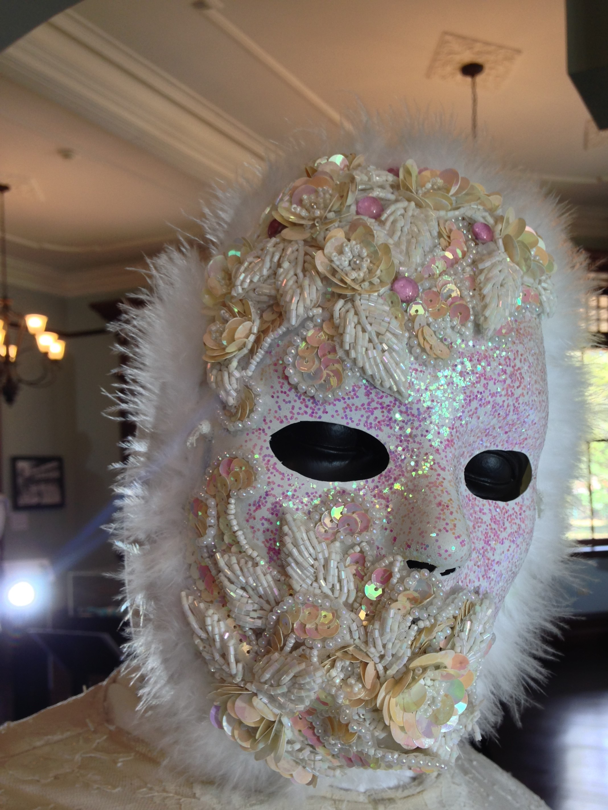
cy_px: 405
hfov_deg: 42.9
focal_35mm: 33
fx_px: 773
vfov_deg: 55.4
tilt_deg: +0.1
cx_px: 304
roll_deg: +1.7
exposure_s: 1/40
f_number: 2.4
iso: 50
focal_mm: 4.12
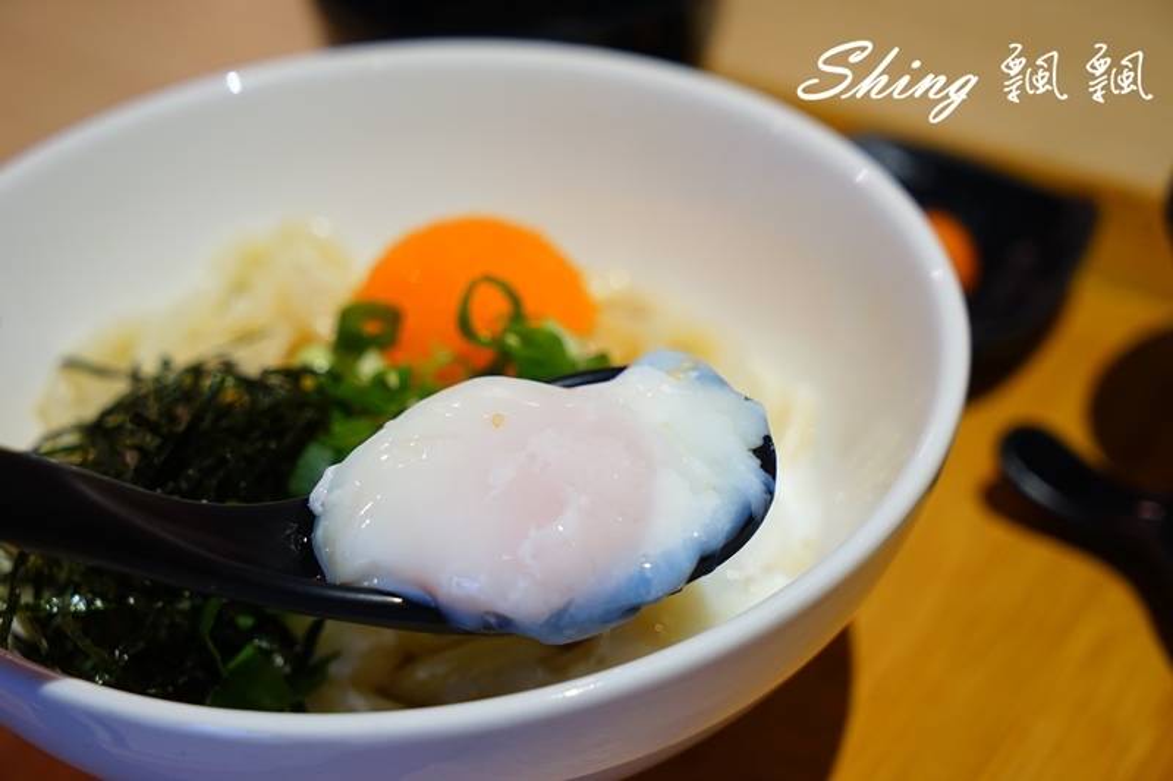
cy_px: 390
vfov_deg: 19.4
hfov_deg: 28.8
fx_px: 2280
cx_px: 586
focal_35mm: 70
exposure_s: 1/30
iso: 800
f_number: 5.6
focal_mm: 70
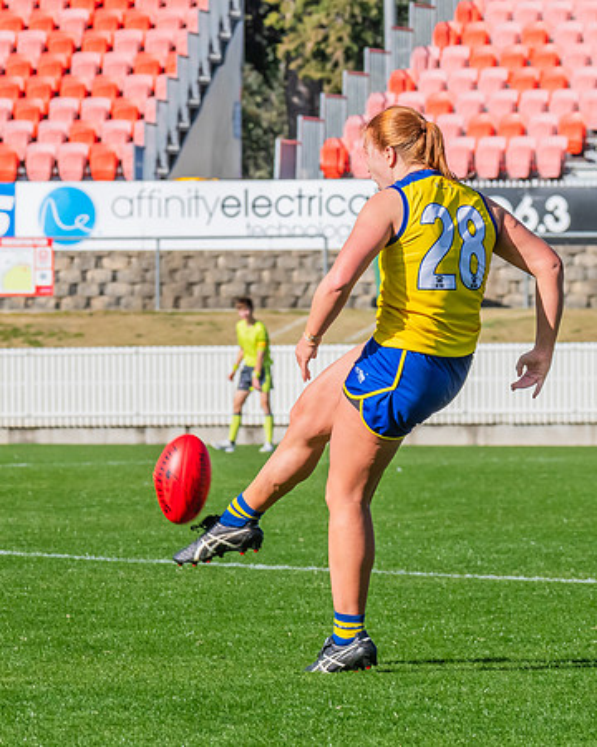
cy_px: 306
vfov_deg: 4.6
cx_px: 310
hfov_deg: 3.7
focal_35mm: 423
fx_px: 9348
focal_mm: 210
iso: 800
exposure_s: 1/1250
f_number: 13
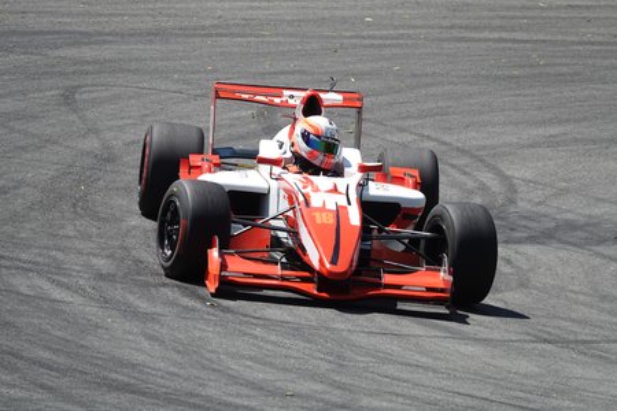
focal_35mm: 310
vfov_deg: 4.4
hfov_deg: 6.6
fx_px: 5313
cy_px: 206
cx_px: 308
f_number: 4
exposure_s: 1/800
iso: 100
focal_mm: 113.69
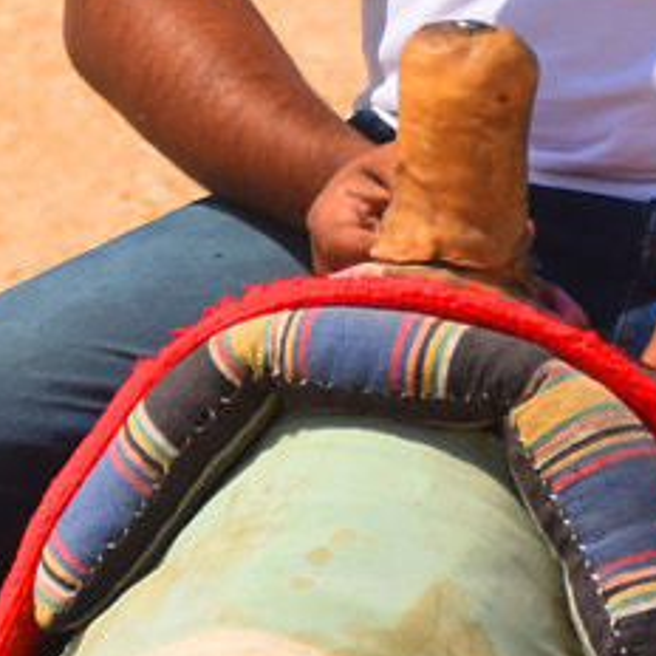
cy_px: -249
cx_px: 198
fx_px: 19232
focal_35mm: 897
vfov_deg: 2.0
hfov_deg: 2.0
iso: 160
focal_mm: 102
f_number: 8
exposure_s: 1/1000
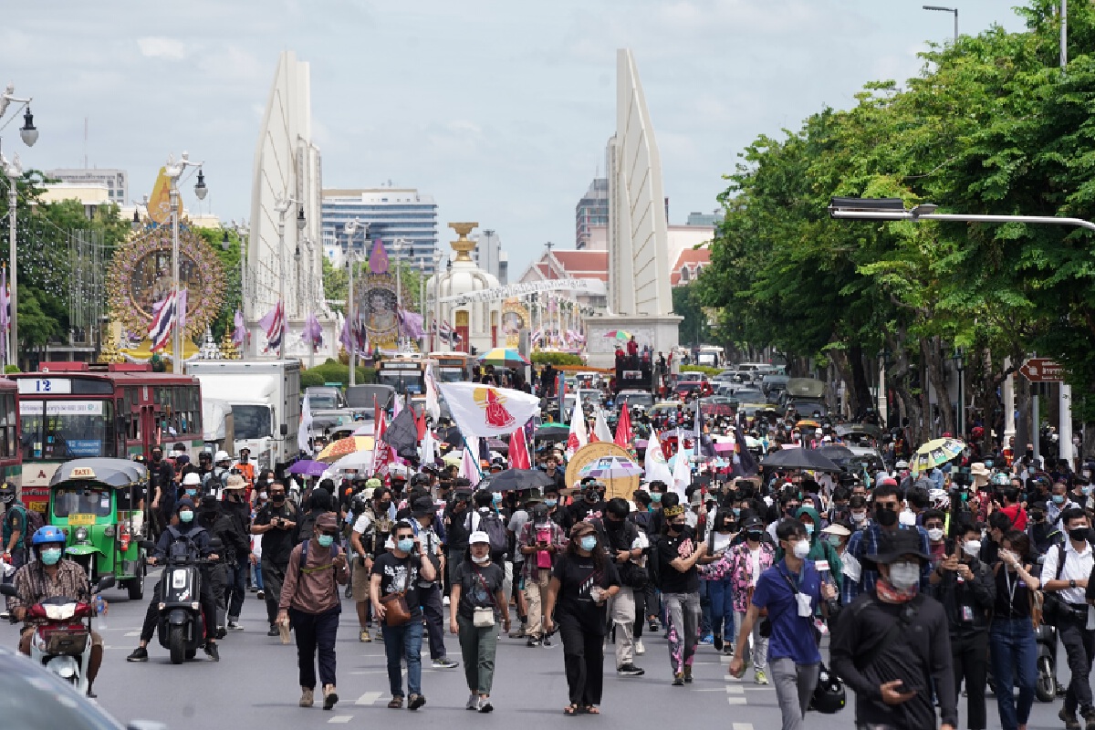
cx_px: 548
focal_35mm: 167
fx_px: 5079
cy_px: 365
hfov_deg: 12.3
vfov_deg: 8.2
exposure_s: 1/1000
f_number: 8
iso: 500
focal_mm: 167
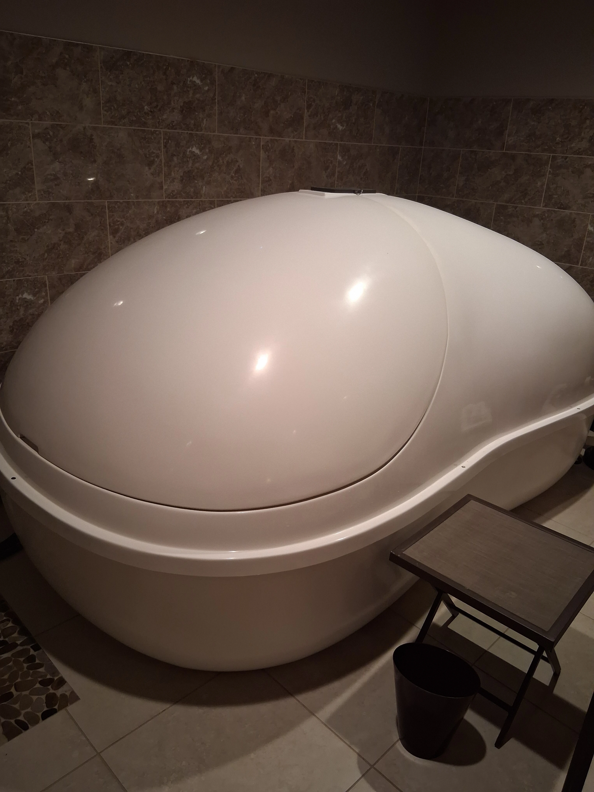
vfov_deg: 67.3
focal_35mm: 26
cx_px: 297
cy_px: 396
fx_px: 595
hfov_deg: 53.1
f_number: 1.8
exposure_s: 1/30
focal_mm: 3.98
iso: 500
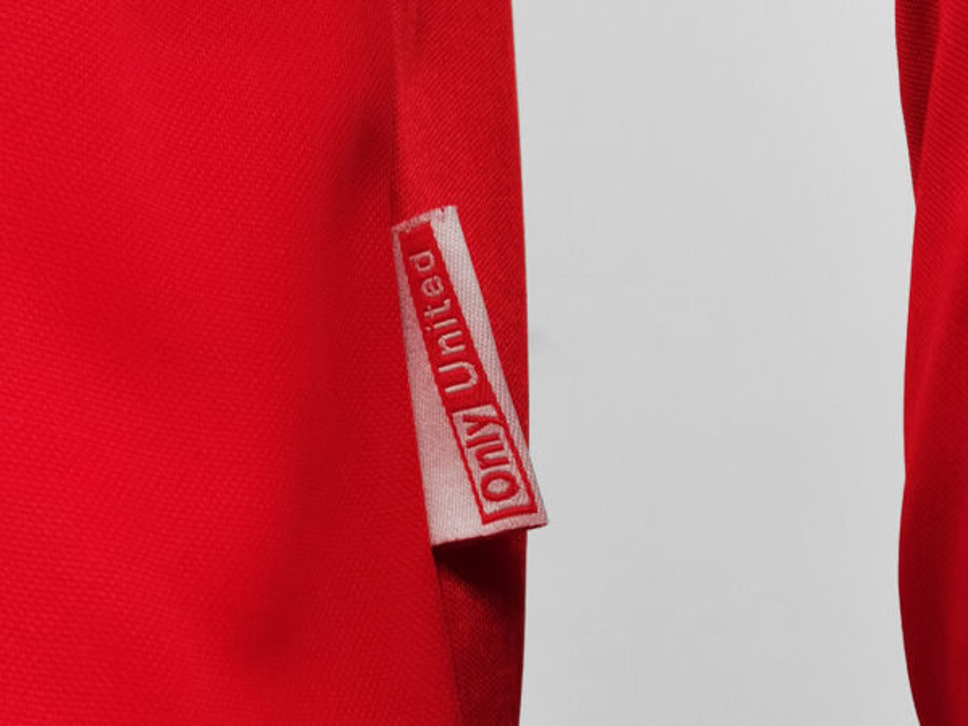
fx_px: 2265
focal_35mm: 81
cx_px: 484
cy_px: 363
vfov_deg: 18.2
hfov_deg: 24.1
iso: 160
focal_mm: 5.58
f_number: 1.8
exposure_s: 1/60
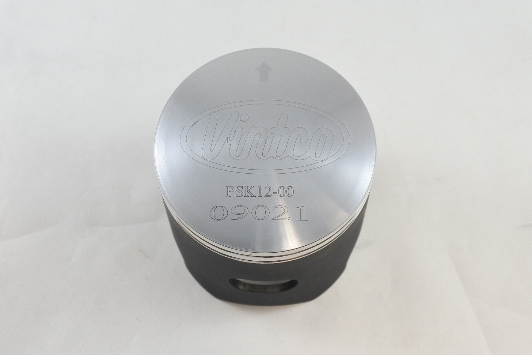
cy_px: 178
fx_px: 532
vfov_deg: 36.9
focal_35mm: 36
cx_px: 266
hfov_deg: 53.1
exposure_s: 1/125
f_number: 4
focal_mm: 13.7
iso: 450
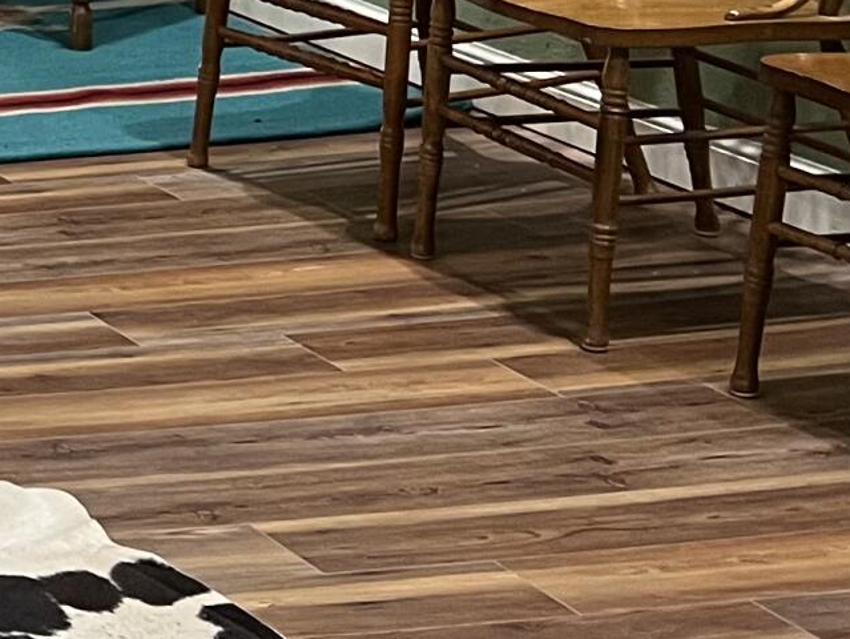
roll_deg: +2.4
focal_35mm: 122
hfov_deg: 12.8
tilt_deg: -9.1
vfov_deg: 11.7
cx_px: -1120
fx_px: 2997
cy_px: -265
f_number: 1.5
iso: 250
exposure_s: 1/60
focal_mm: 5.7
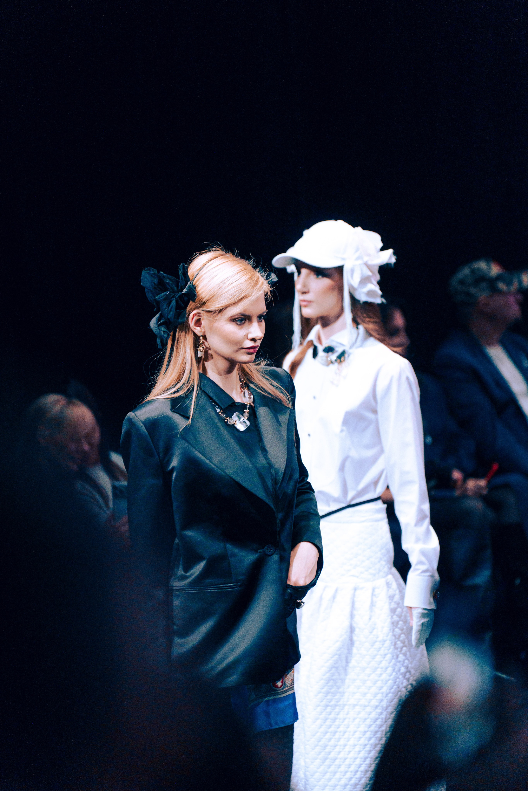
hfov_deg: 9.1
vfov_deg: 13.7
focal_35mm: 150
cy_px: 396
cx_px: 264
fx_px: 3300
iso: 1250
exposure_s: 1/320
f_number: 2.8
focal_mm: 150
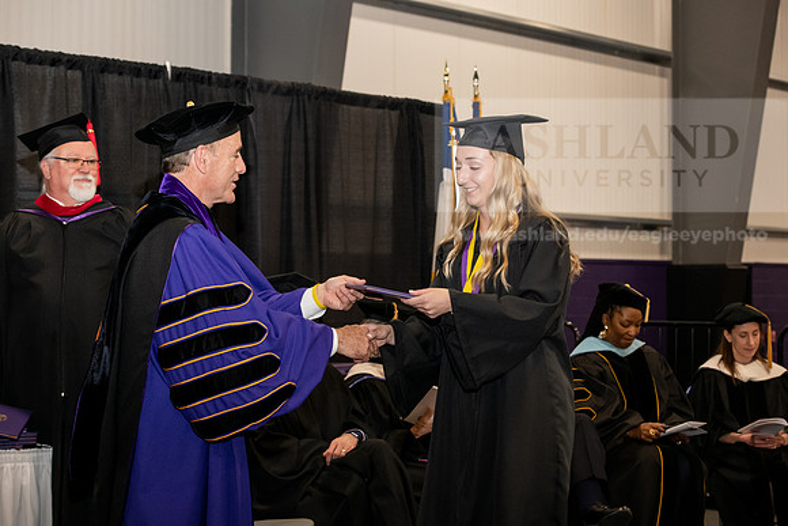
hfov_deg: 28.8
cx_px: 394
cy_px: 263
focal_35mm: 70
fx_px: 1533
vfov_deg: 19.5
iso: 2500
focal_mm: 70
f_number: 5.6
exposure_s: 1/200
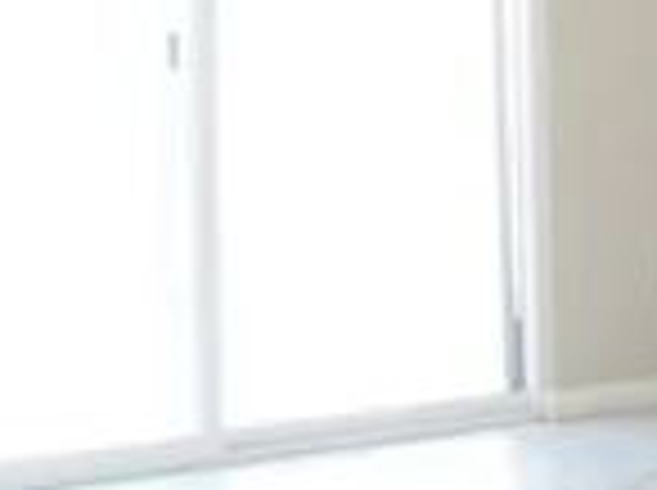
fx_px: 3070
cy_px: -279
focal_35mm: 162
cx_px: 1678
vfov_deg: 8.9
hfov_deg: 10.3
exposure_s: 1/125
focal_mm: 24
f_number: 4
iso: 1600
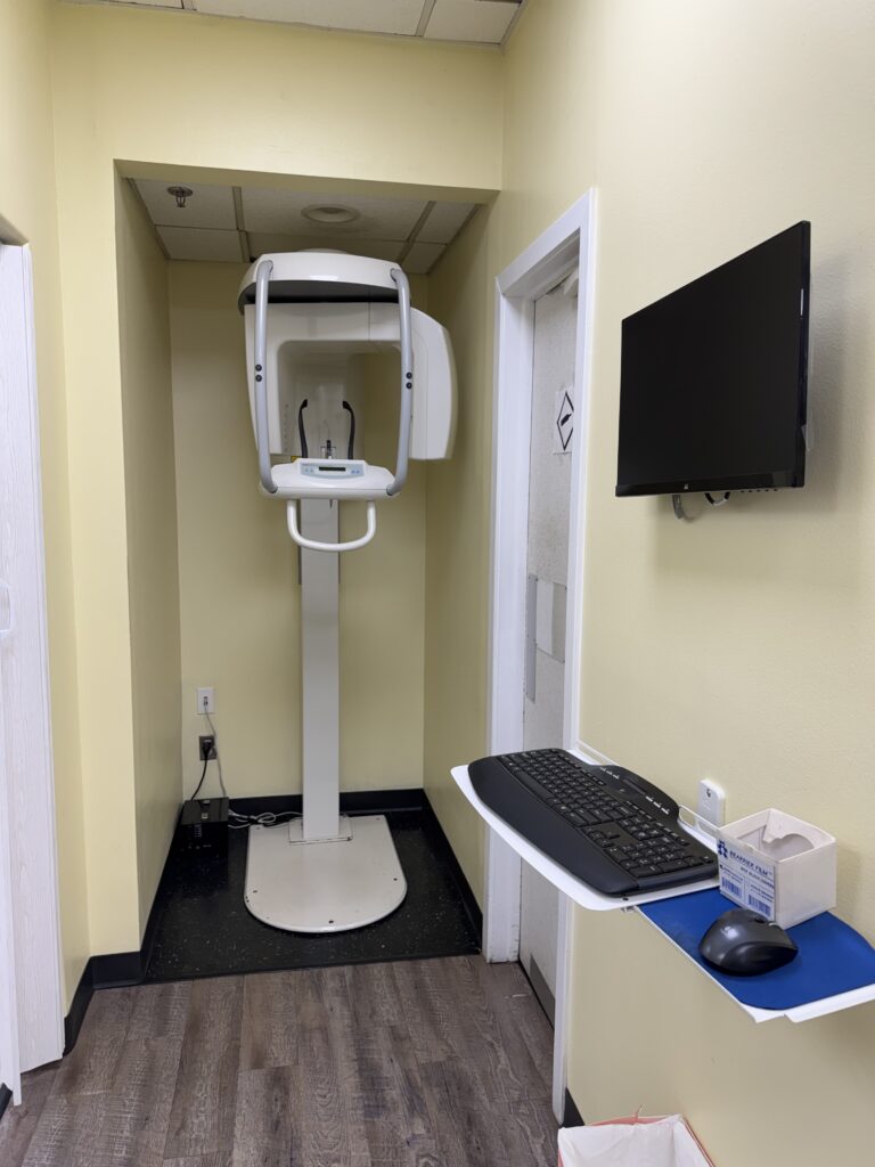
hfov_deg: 56.8
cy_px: 584
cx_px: 438
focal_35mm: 24
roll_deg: -0.5
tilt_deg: -6.5
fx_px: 809
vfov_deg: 71.6
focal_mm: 6.76
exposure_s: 1/120
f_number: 1.78
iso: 64
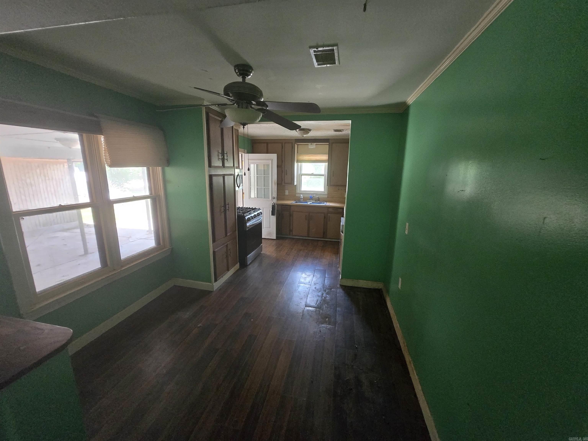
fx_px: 221
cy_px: 220
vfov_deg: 89.9
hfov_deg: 106.2
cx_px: 294
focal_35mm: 13
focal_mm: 1.7
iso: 500
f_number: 2.2
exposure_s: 1/60
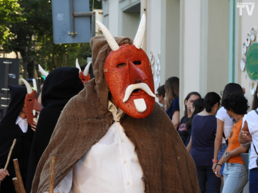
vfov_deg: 6.8
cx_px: 129
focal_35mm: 220
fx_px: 1640
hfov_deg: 9.0
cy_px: 96
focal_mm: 39.4
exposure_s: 1/60
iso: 140
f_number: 5.3
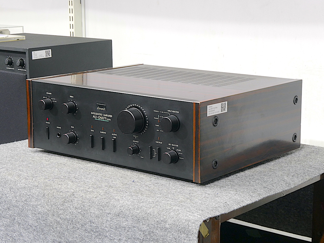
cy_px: 122
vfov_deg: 18.7
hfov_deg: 24.7
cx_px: 162
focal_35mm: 79
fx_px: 739
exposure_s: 2
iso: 100
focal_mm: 14.1
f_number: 8
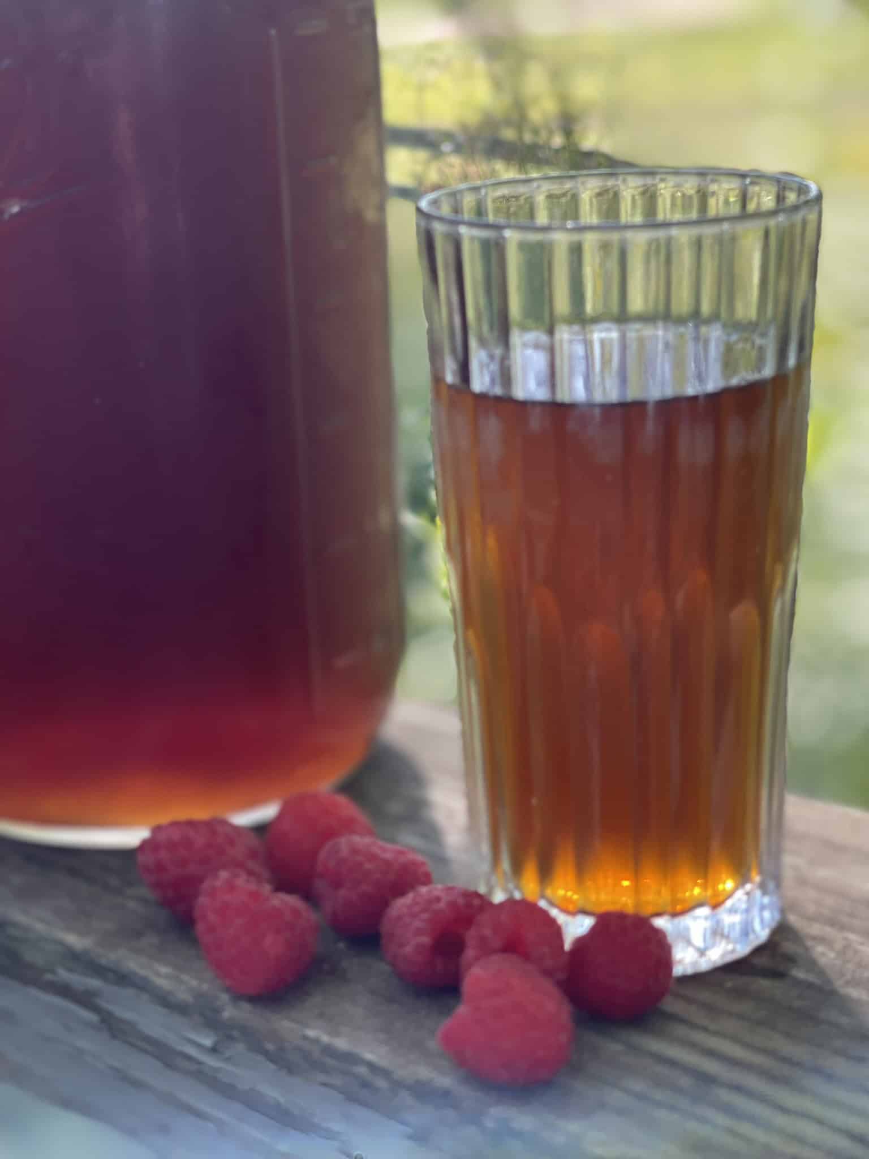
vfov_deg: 30.3
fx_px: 2142
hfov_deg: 22.9
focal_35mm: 64
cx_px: 434
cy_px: 580
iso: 40
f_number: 2.2
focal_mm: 7.5
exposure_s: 1/121
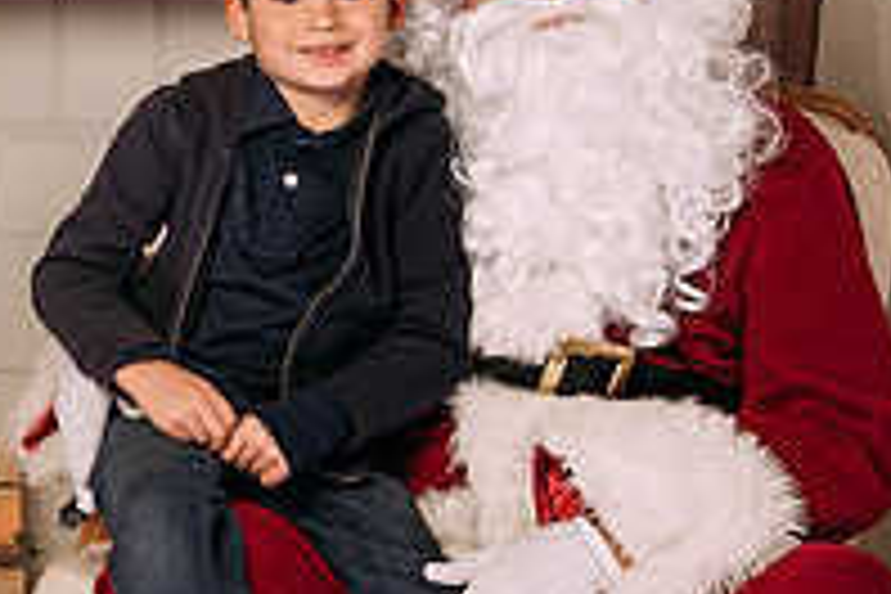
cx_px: -15
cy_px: 389
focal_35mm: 116
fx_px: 2871
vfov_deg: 11.8
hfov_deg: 17.2
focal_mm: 35
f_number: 5.6
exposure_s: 1/100
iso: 100
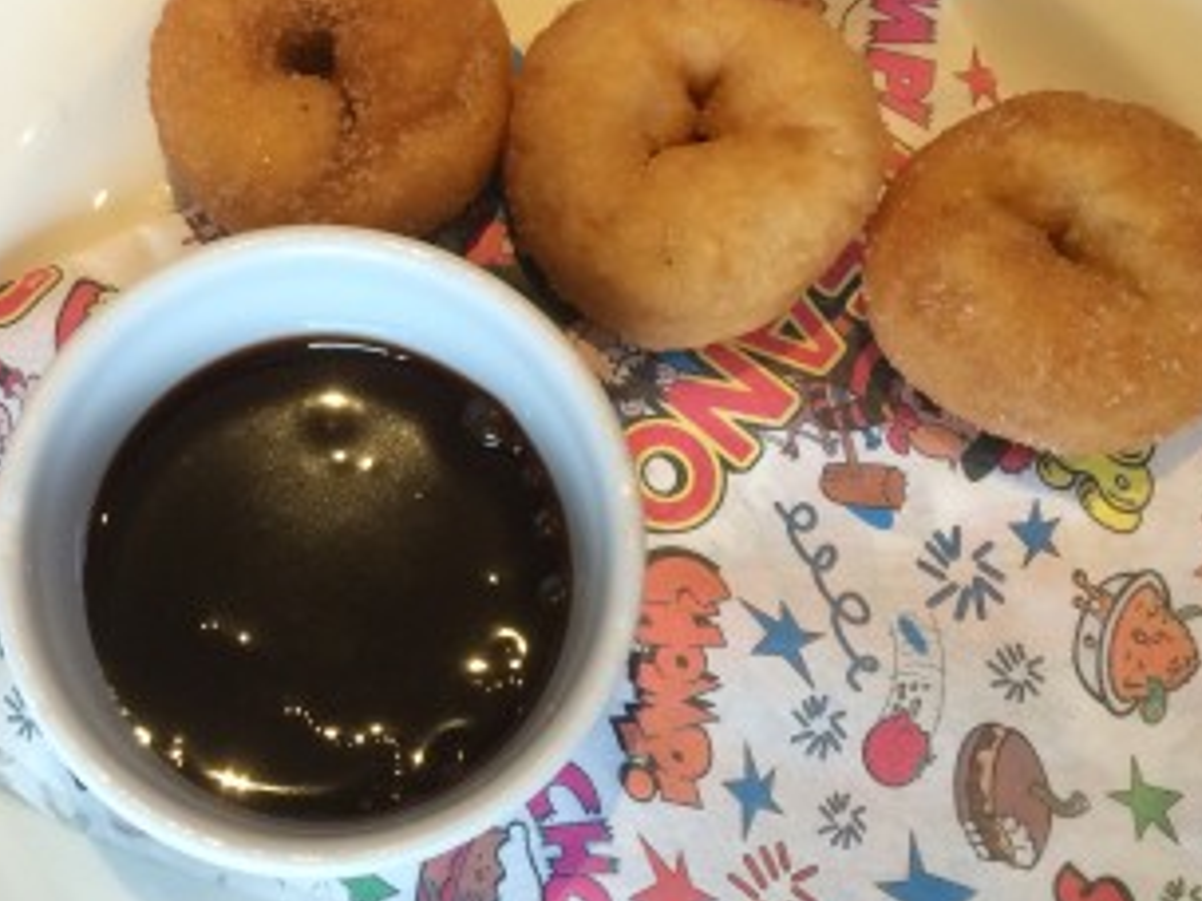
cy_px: 281
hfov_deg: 31.0
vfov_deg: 23.9
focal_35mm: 61
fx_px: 2118
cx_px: 277
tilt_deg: -70.8
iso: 125
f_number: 2.2
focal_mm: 4.15
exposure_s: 1/30
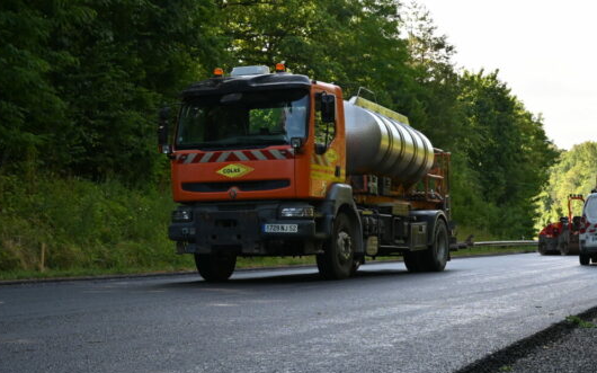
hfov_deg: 31.0
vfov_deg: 19.5
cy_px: 304
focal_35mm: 66
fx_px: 1073
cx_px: 363
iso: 160
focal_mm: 33.5
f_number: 5.6
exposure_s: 1/250
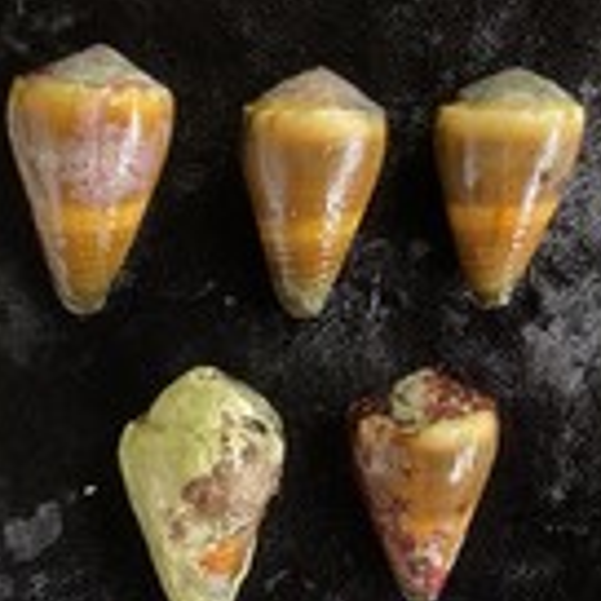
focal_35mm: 66
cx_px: 314
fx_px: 1296
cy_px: 409
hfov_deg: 26.1
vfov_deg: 25.9
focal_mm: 3
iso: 160
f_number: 1.8
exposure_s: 1/60
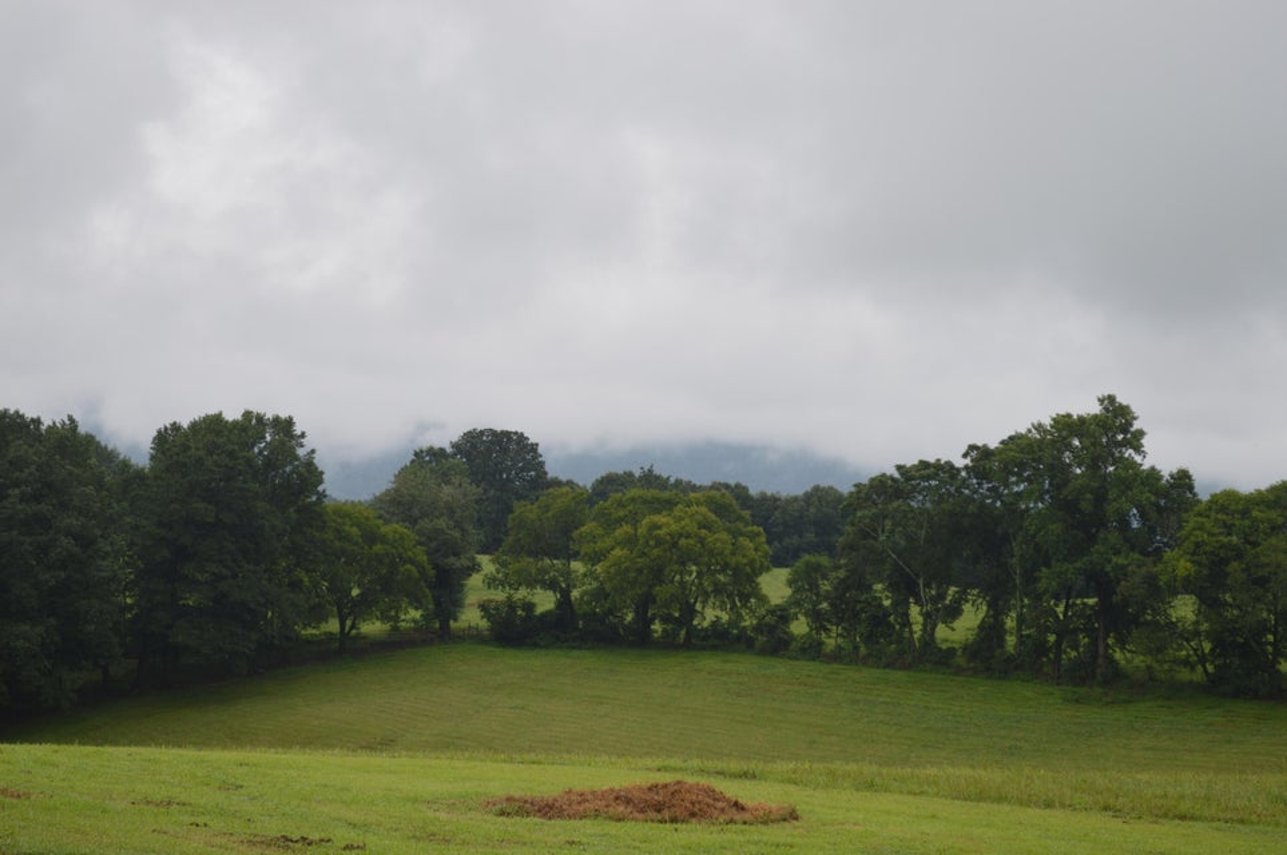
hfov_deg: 24.6
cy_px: 428
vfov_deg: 16.5
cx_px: 644
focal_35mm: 82
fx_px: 2946
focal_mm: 55
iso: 100
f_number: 6.3
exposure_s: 1/200
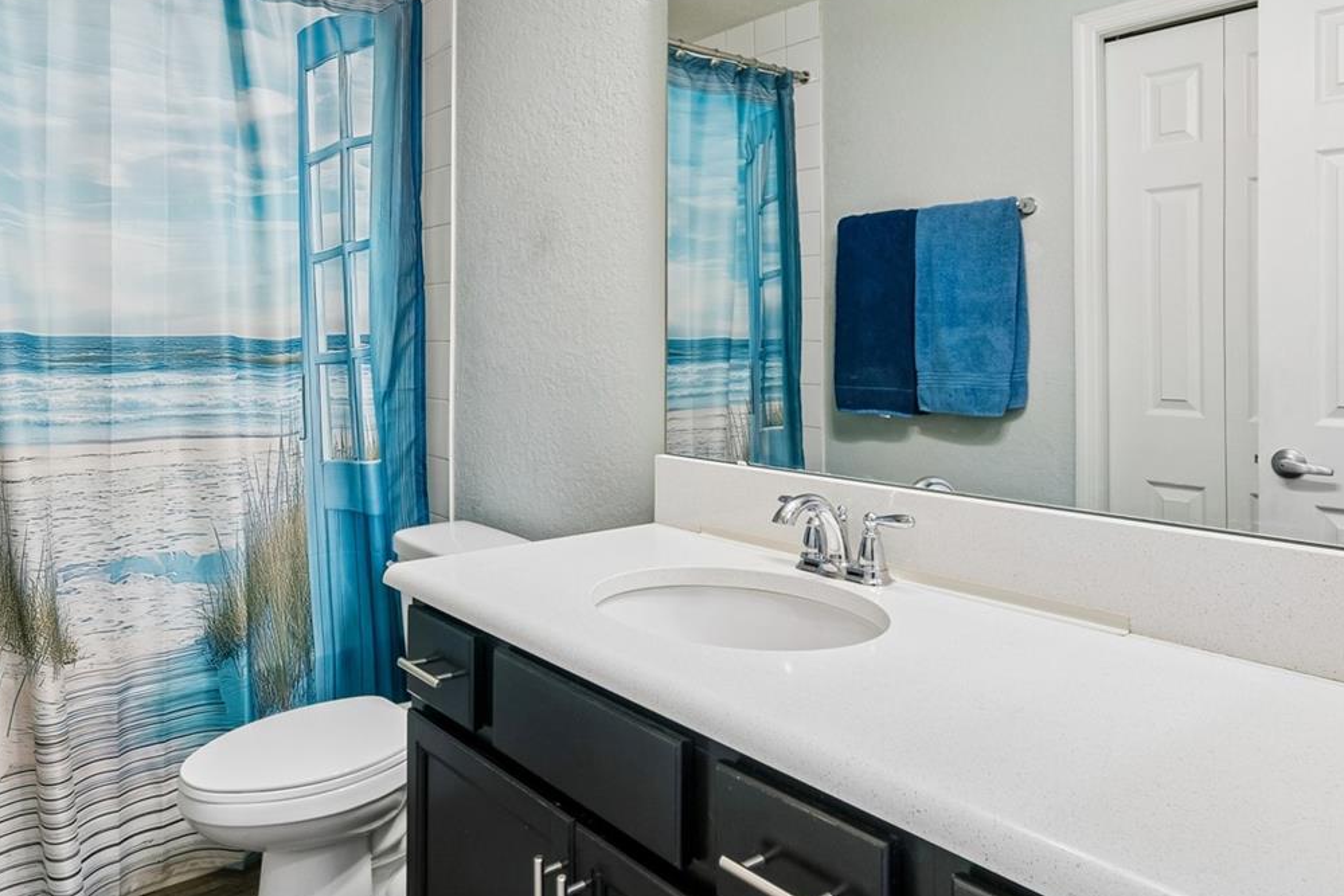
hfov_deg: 73.5
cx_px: 594
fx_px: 896
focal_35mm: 24
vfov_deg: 52.7
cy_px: 353
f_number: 7.1
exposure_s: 1/3.33
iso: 100
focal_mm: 10
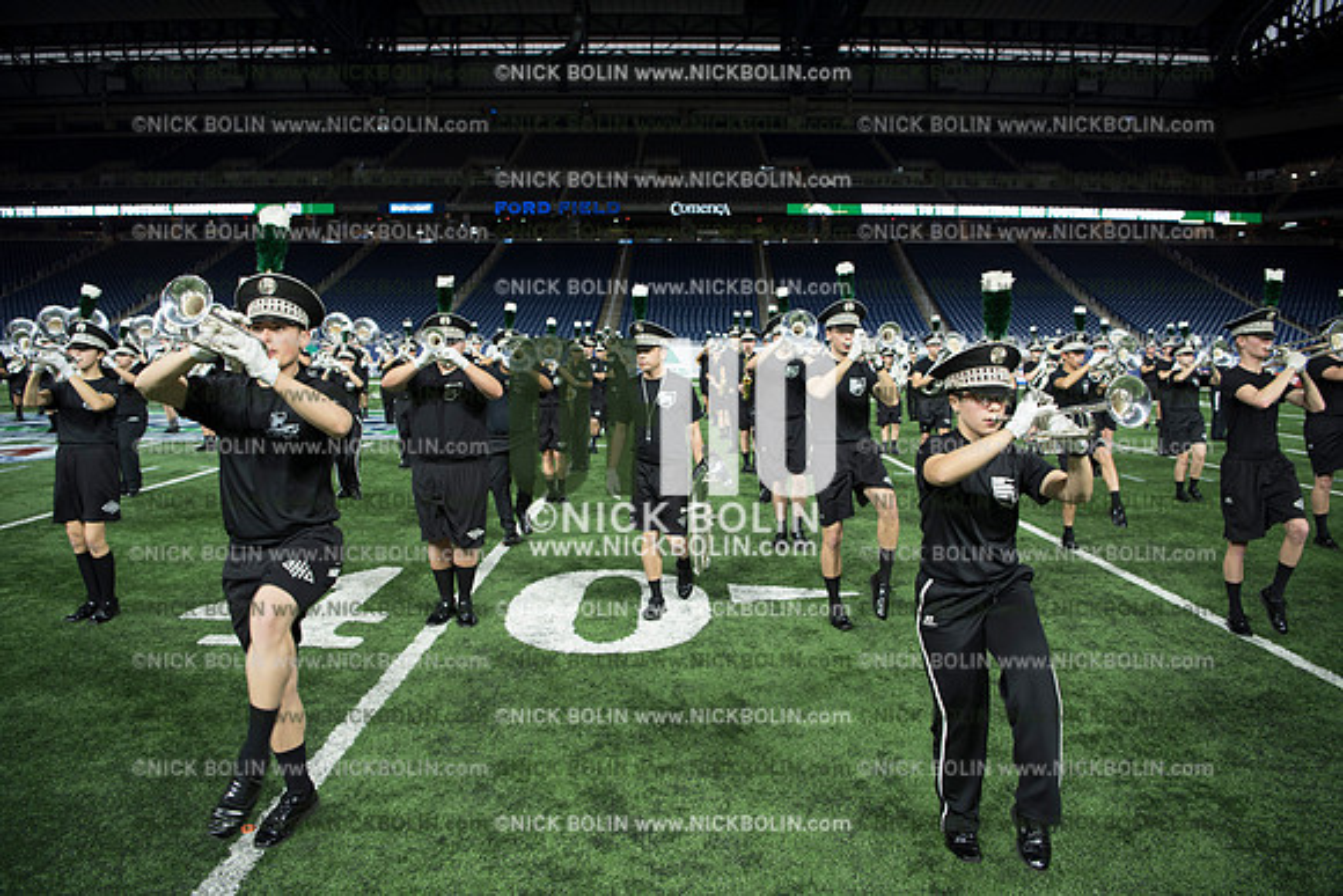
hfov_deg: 73.7
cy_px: 448
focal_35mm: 24
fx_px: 896
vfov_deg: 53.2
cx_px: 672
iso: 500
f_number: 3.2
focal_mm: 24
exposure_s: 1/200
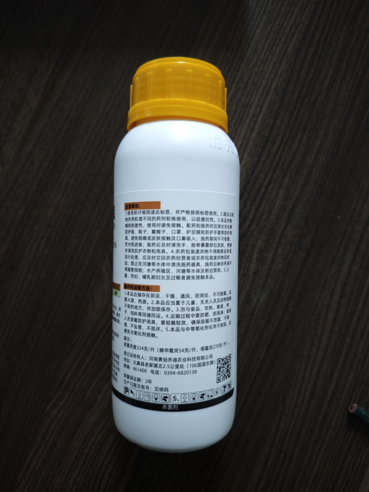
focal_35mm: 23
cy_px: 246
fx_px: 327
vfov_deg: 73.9
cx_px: 184
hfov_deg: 58.9
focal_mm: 6.55
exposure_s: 1/50
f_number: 1.6
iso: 640
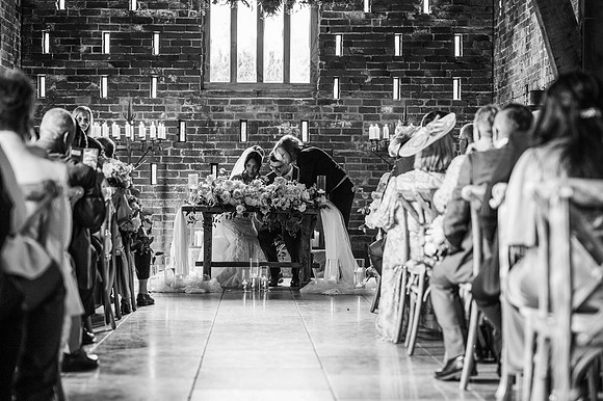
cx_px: 302
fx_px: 1423
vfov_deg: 16.1
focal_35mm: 85
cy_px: 200
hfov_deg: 23.9
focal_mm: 85
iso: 360
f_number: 2.5
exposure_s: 1/200
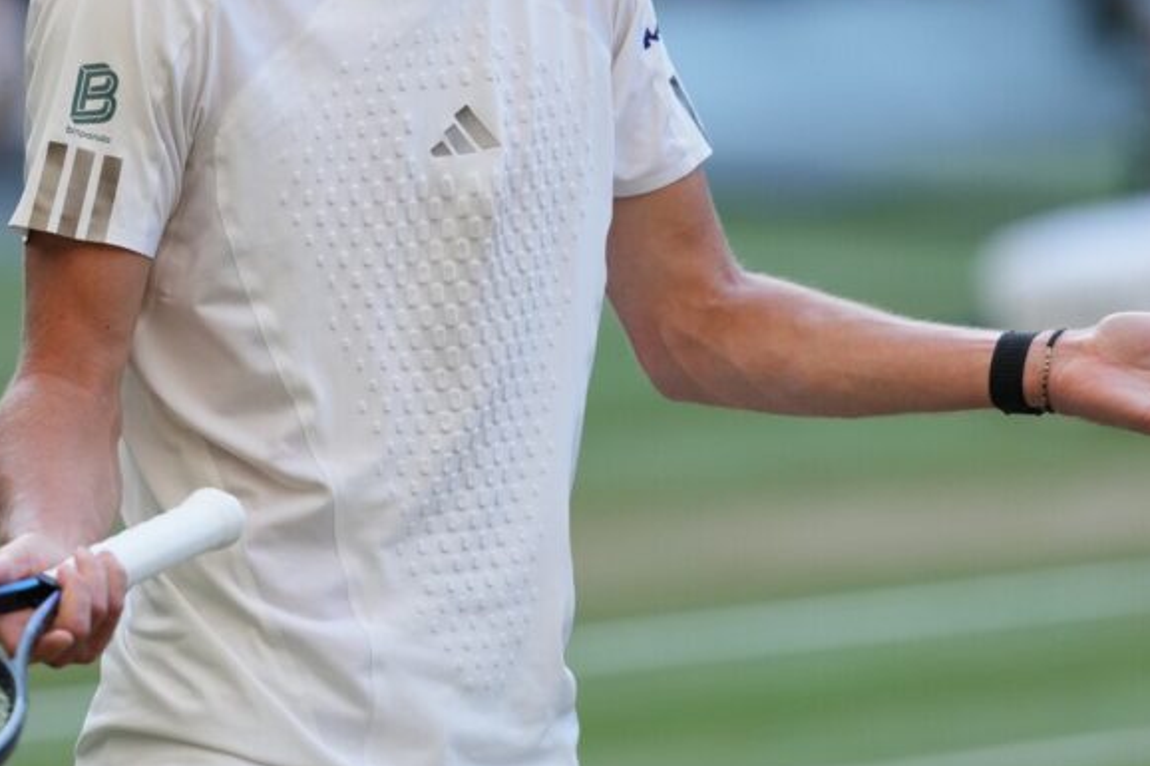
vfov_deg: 2.6
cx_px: 499
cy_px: 165
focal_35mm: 519
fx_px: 16573
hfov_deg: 4.0
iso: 1600
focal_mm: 300
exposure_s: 1/2000
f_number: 2.8
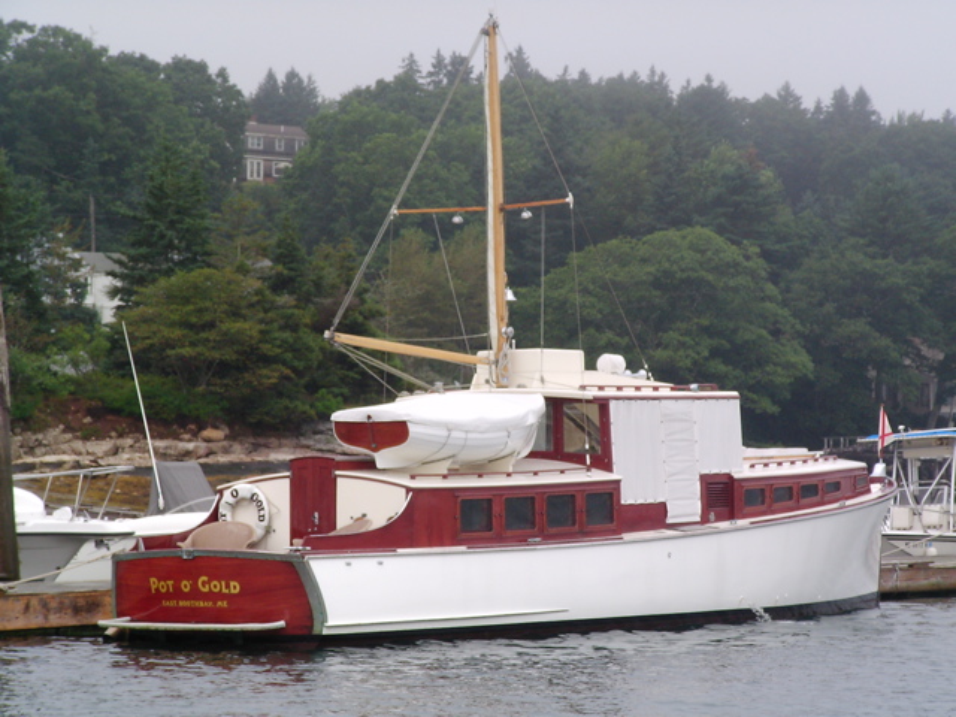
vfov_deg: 12.2
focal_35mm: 121
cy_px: 358
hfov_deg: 16.3
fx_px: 3342
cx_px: 478
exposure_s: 1/473
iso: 50
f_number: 4.6
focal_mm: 18.5
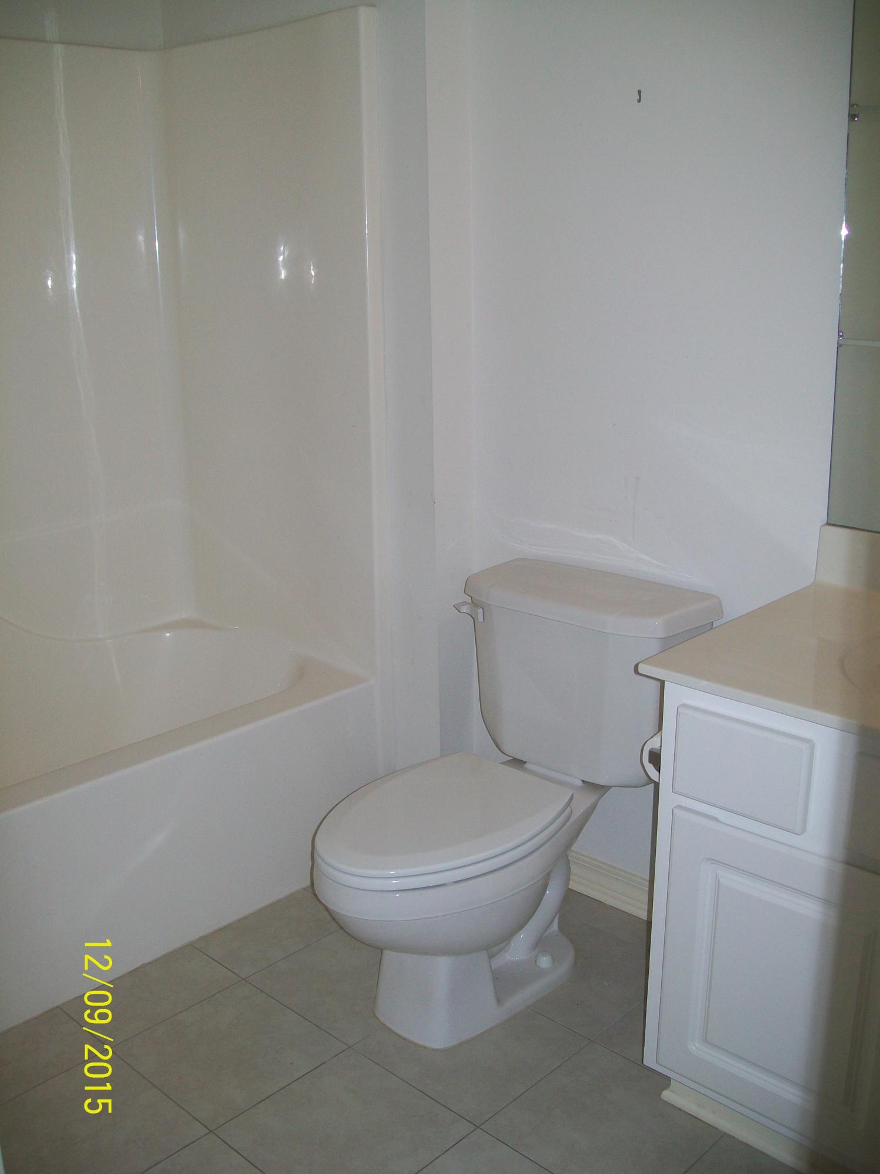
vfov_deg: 54.0
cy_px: 587
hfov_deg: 41.8
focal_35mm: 34
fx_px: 1152
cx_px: 440
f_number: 2.7
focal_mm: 6.1
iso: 64
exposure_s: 1/125
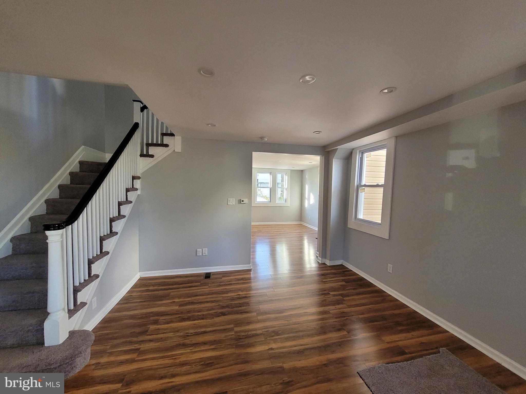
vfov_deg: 89.9
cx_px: 263
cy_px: 197
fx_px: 198
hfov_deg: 106.2
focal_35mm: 13
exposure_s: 1/59
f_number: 2.2
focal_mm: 1.74
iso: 200
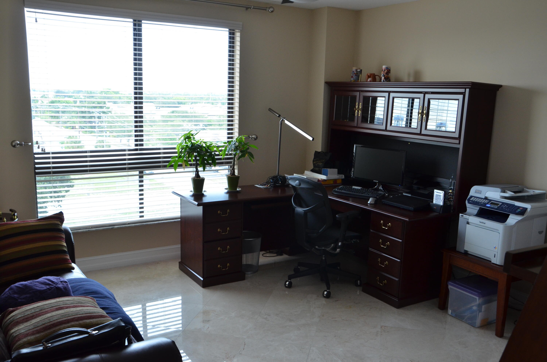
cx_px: 274
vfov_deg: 39.8
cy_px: 181
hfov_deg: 57.3
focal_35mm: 33
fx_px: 500
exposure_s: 1/40
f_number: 8
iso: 640
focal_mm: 22
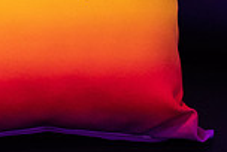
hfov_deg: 9.9
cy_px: -26
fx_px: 1264
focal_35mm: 200
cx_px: -122
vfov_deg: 6.9
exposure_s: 1/320
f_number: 1.6
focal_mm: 35
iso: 640
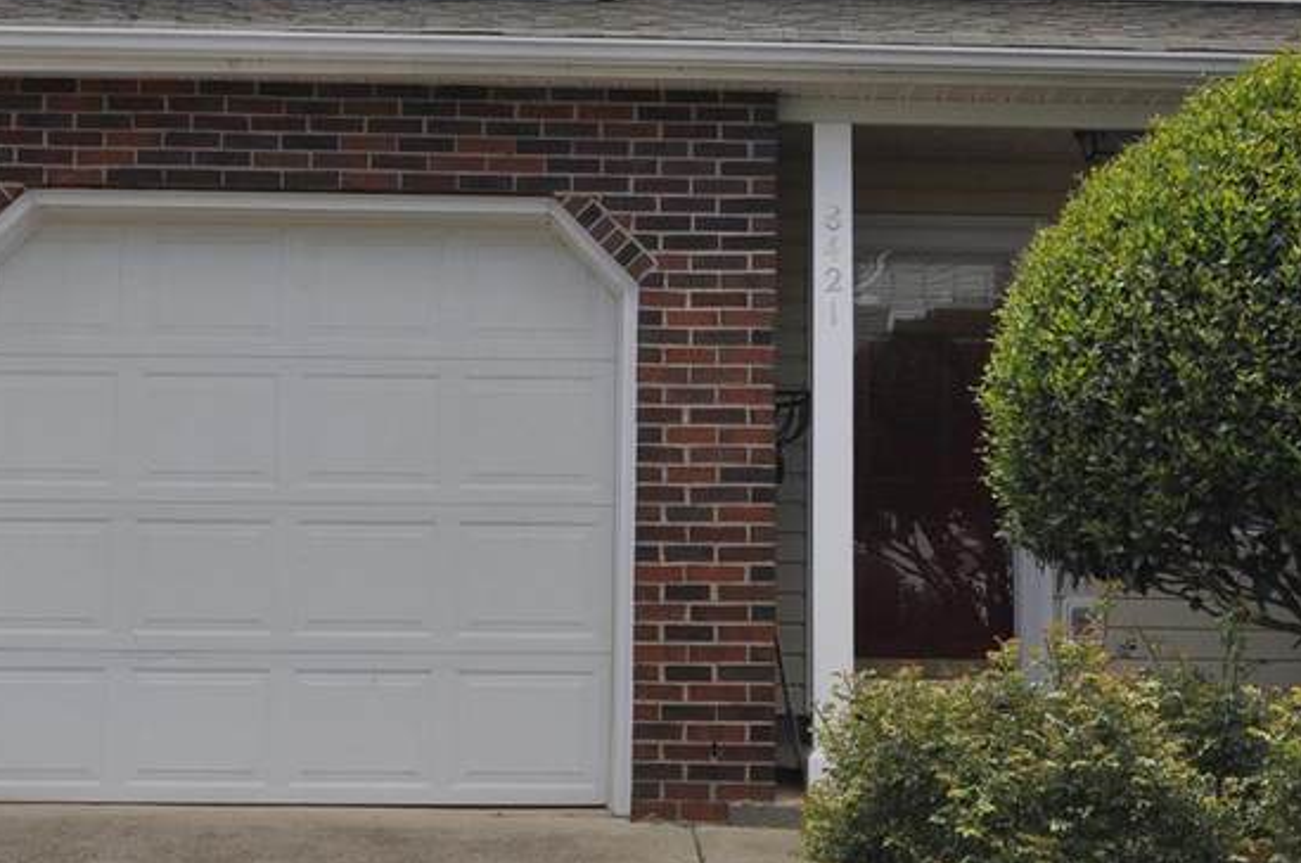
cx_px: 668
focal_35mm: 56
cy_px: 211
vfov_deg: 23.8
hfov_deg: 35.7
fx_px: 2020
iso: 400
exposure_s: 1/350
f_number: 9.5
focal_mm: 16
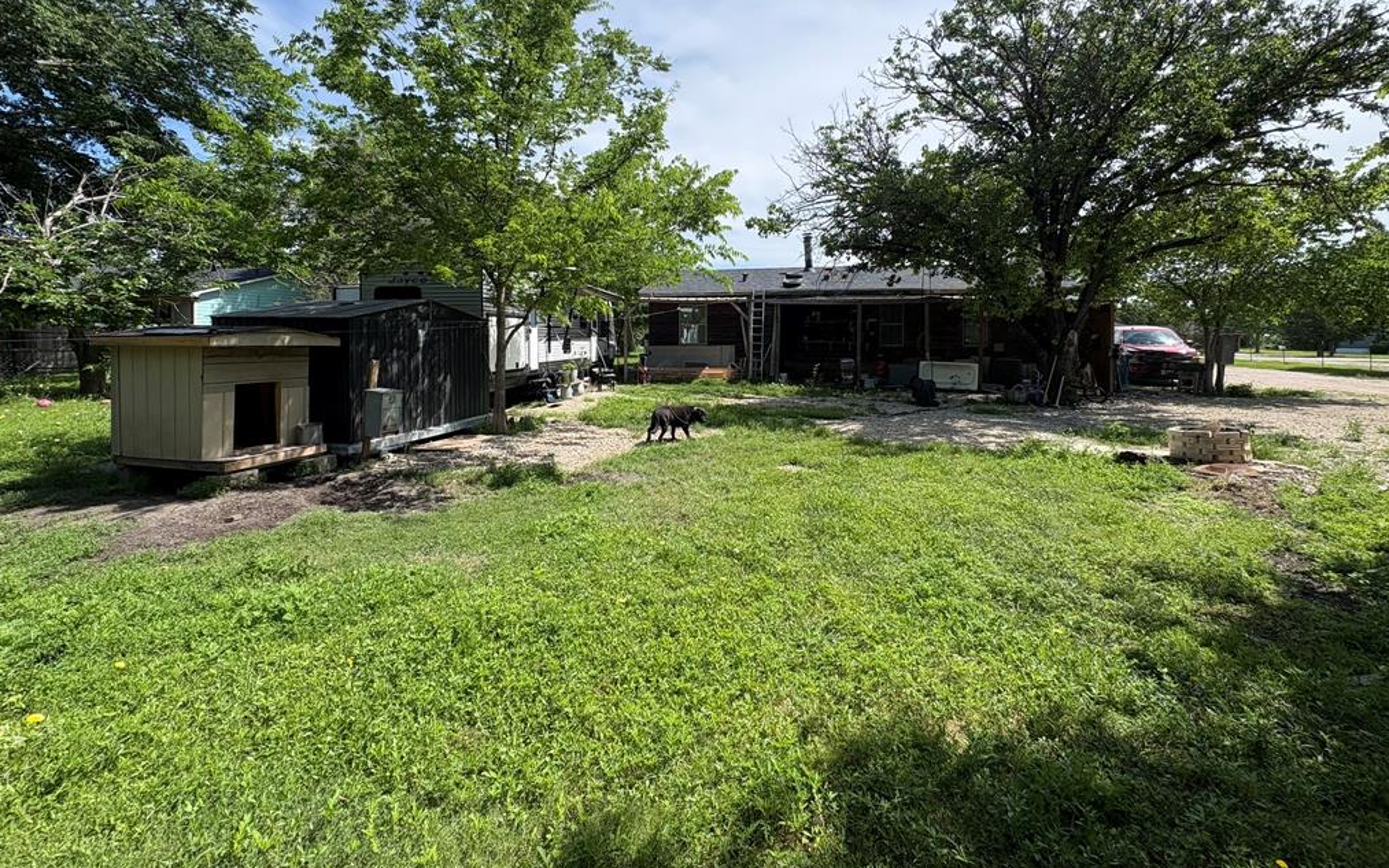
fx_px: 568
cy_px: 348
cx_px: 699
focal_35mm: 15
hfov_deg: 101.5
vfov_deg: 74.0
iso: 50
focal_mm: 2.22
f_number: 2.2
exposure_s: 1/1160
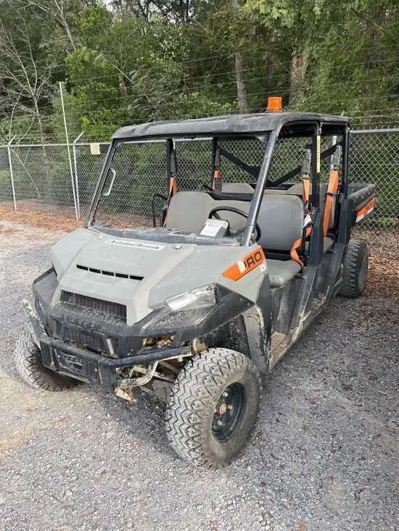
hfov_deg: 53.1
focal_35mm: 26
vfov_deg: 67.3
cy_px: 266
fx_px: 399
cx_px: 200
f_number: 1.6
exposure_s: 1/746
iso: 50
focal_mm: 5.1
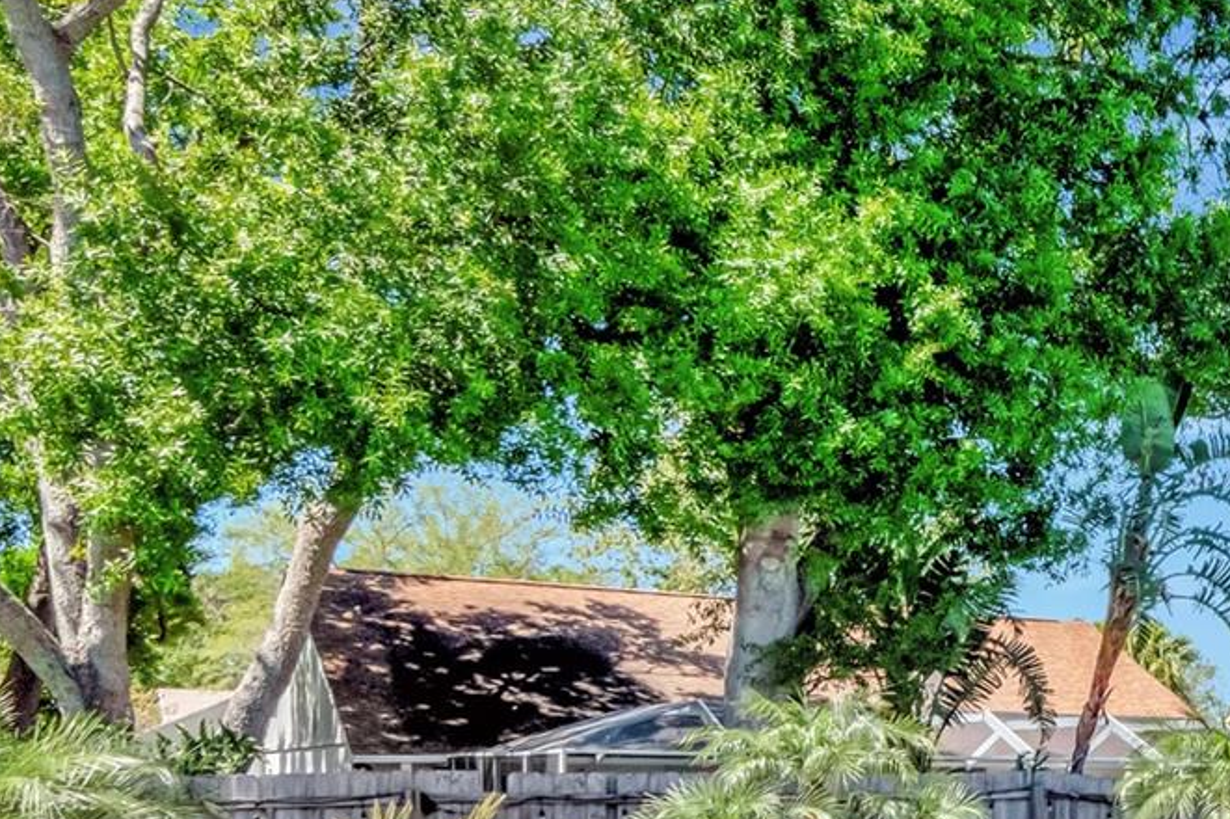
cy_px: 763
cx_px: 1275
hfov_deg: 36.7
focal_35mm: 47
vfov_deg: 27.3
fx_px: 1612
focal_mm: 13
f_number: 9
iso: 640
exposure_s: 1/1600
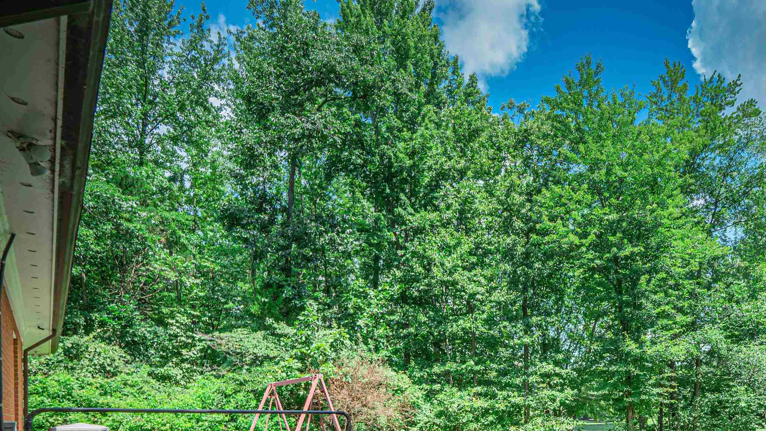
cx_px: 513
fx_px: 447
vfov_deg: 45.5
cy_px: 405
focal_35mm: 22
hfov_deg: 78.5
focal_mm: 7
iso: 640
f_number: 2.8
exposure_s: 1/2500
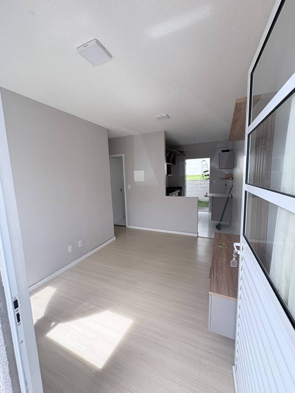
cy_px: 196
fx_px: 159
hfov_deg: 85.7
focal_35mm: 14
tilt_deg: -6.9
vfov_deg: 102.1
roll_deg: +2.1
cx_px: 148
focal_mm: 2.22
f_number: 2.2
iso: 64
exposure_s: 1/346
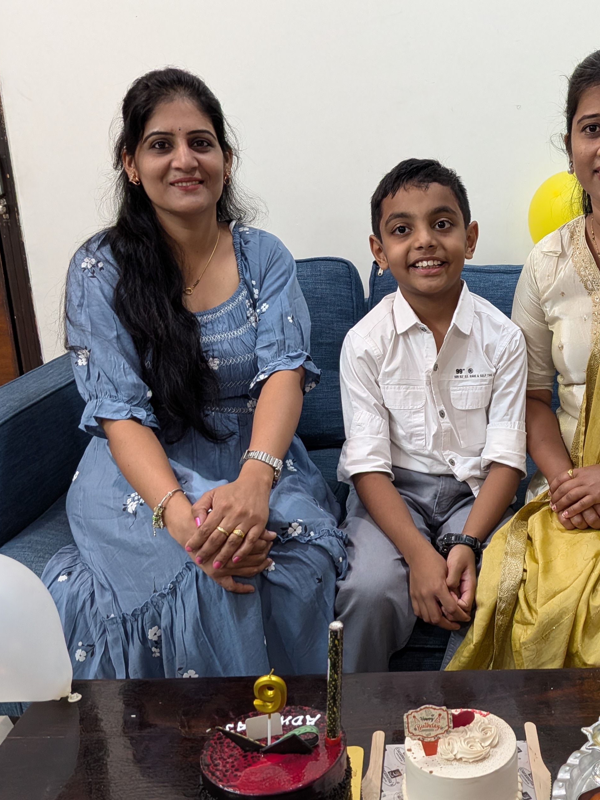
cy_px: 455
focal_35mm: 38
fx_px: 878
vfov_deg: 48.8
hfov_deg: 36.6
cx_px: 467
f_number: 1.7
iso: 115
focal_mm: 4.53
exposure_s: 1/33.3
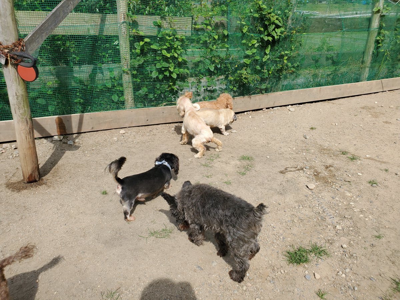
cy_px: 150
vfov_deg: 53.1
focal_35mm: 26
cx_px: 200
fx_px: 300
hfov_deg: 67.3
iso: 50
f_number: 2.4
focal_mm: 4.3
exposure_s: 1/1193
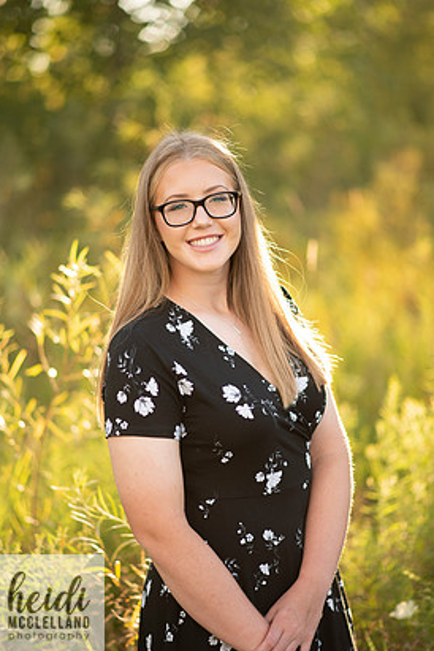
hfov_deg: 14.7
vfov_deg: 21.9
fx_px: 1682
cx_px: 206
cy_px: 331
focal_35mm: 93
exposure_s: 1/400
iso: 125
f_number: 1.8
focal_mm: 85
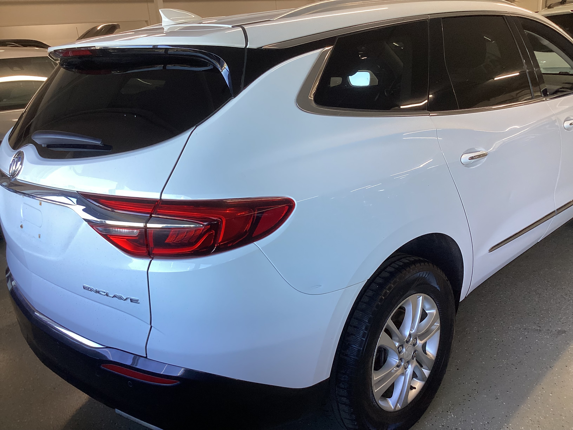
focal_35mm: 31
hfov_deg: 58.4
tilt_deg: -20.1
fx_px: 513
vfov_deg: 45.4
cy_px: 215
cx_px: 286
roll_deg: +4.2
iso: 64
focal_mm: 3.3
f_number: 2.4
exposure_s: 1/100
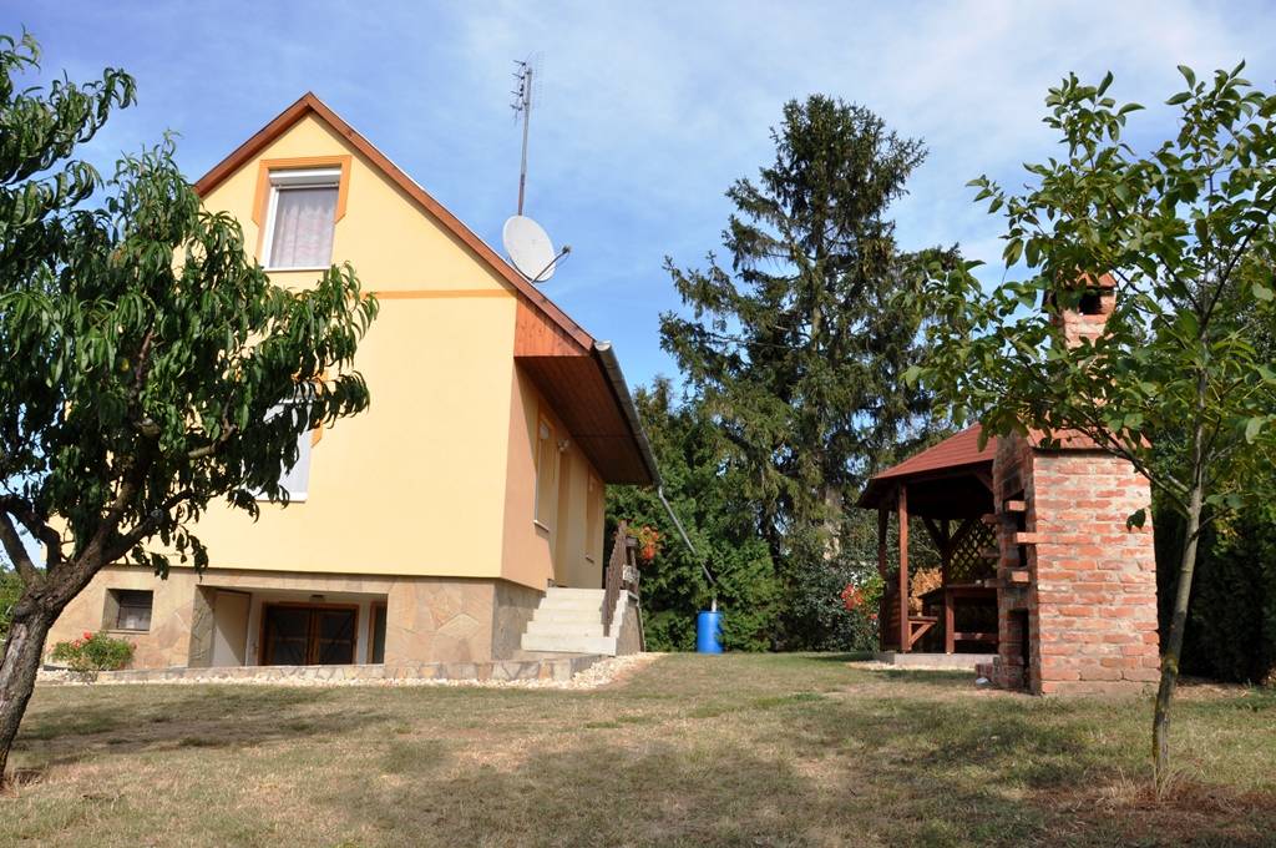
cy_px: 424
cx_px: 638
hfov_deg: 67.4
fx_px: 956
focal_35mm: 27
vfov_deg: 47.8
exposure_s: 1/100
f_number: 16
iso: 200
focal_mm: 18
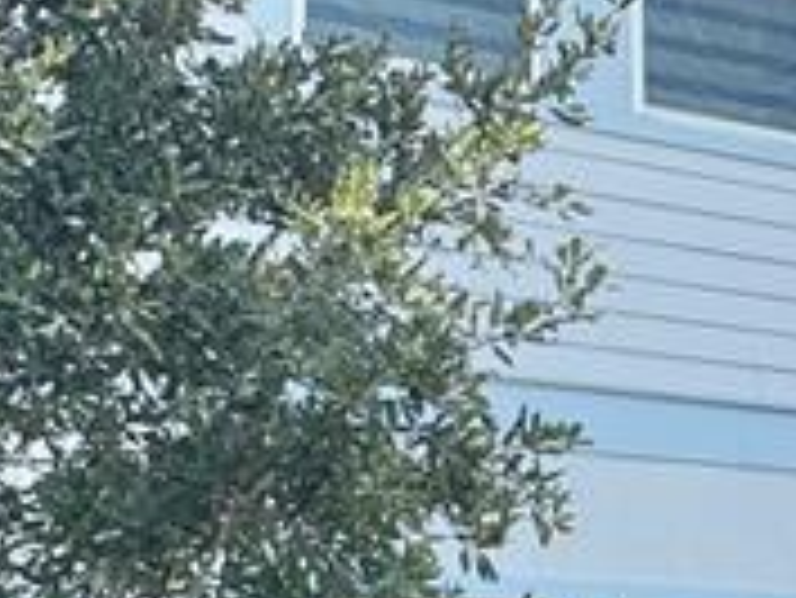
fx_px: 1864
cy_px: 594
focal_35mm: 81
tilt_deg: +11.8
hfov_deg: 22.3
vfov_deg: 17.8
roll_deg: +2.0
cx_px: 953
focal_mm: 2.22
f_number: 2.2
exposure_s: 1/993
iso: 40
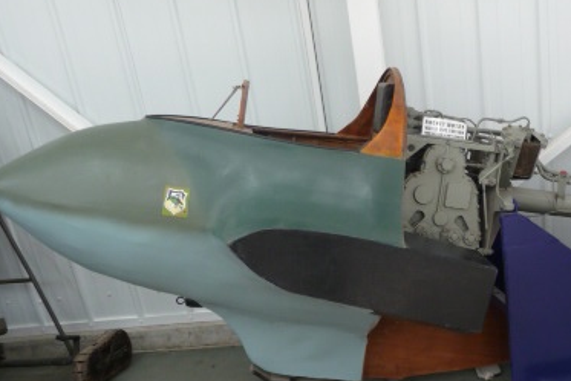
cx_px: 435
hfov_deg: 38.5
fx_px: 793
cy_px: 248
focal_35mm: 50
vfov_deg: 26.9
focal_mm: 4.7
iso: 125
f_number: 3.3
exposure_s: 1/30
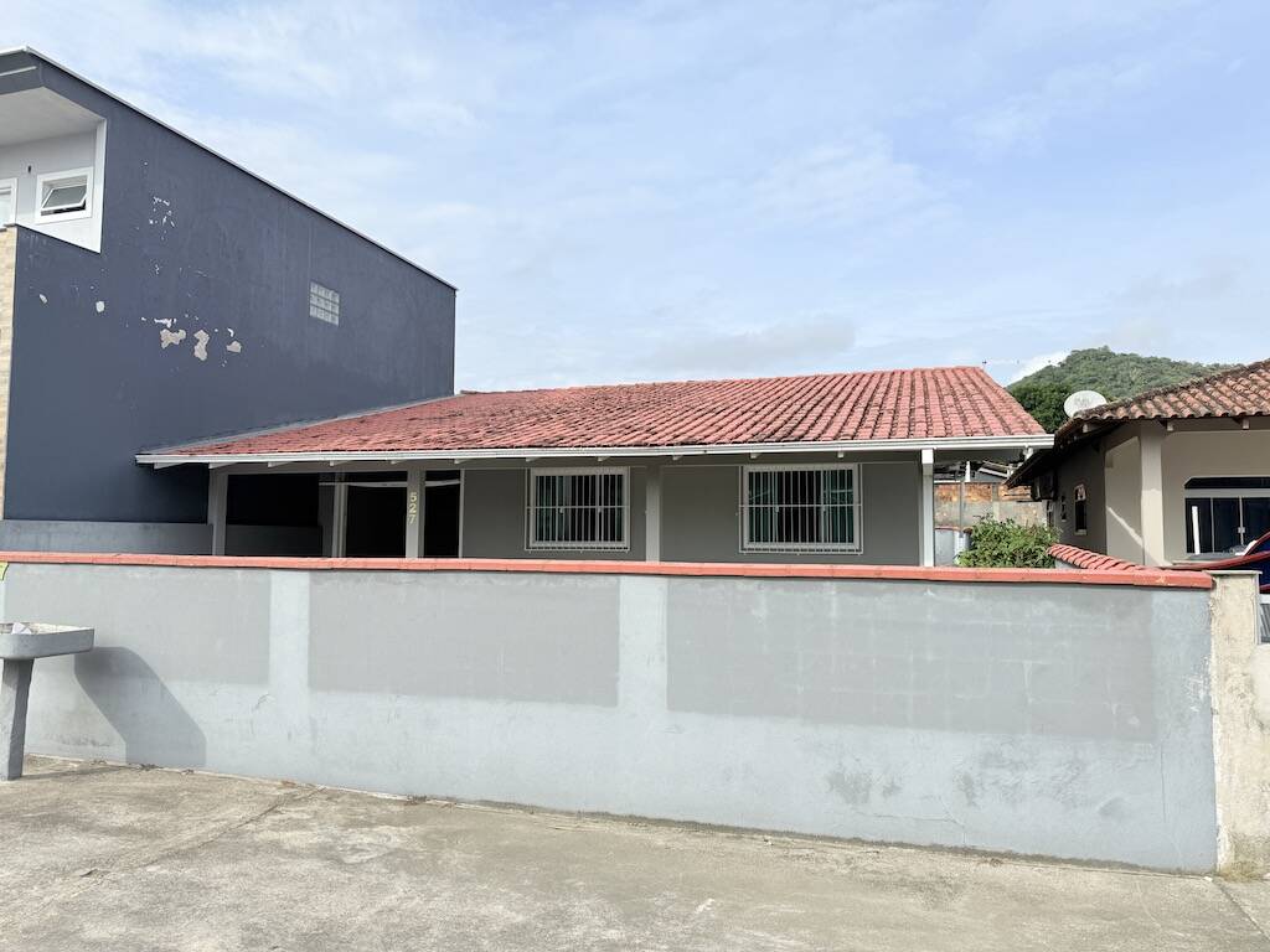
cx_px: 635
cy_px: 476
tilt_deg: +5.1
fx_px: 881
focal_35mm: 24
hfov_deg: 71.6
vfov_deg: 56.8
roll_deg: -1.0
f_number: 1.78
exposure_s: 1/5714
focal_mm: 6.76
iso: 80
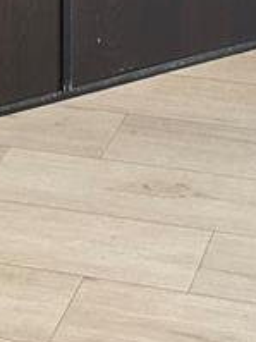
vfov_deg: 10.5
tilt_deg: -4.0
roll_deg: -0.5
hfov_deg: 9.4
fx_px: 1550
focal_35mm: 157
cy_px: -529
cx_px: 141
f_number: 1.5
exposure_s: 1/60
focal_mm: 5.7
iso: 100
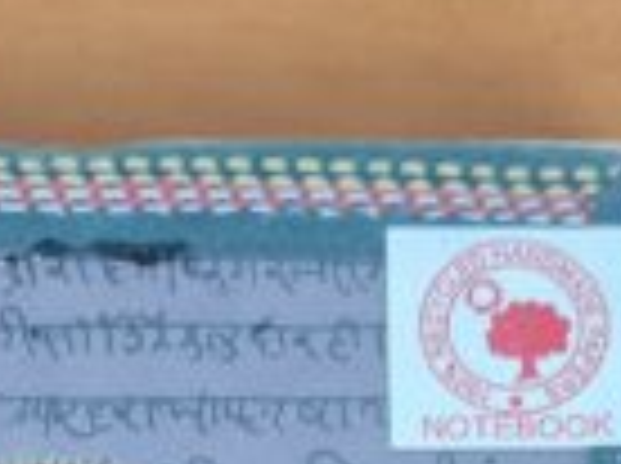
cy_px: 1047
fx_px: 2364
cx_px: 68
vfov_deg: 10.0
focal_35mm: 132
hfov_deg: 14.8
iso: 125
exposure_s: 1/120
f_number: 1.8
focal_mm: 5.4
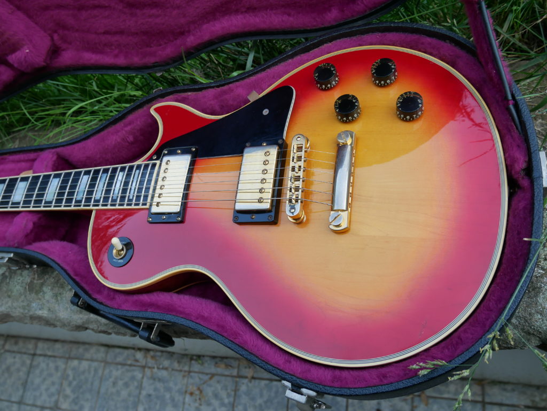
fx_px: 474
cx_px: 274
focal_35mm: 30
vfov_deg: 46.8
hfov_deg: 59.9
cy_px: 206
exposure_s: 1/125
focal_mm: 15
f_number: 4.5
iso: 200
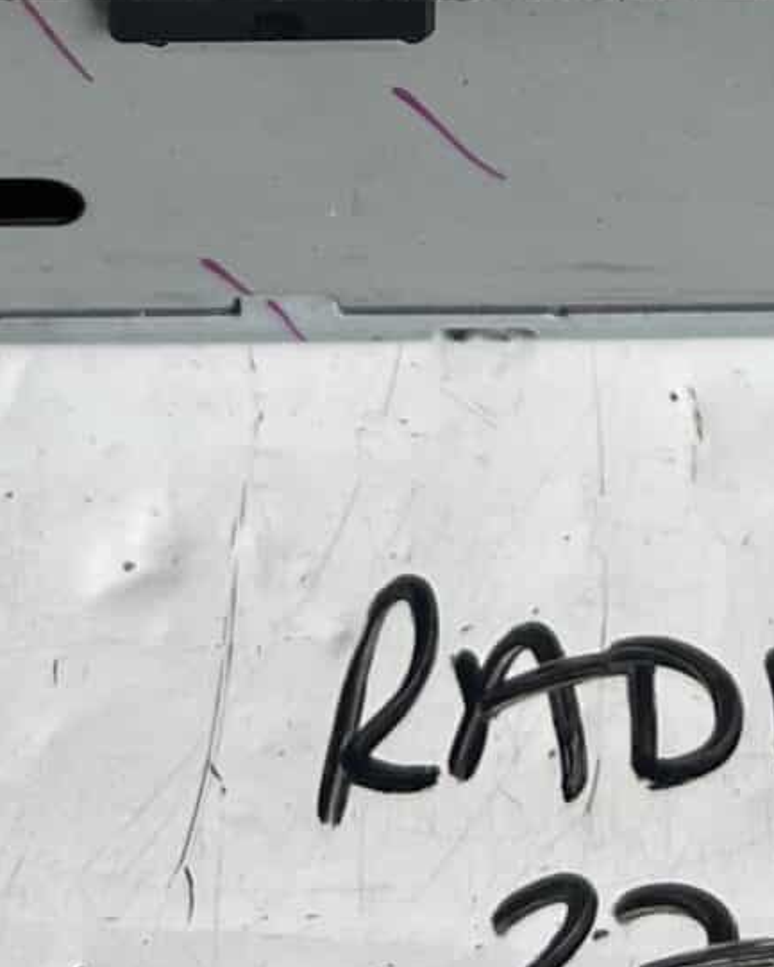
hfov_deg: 12.6
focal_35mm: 120
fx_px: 3435
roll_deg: -1.7
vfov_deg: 14.9
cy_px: -470
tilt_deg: -44.9
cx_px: 912
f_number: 1.6
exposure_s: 1/203
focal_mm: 5.1
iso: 40
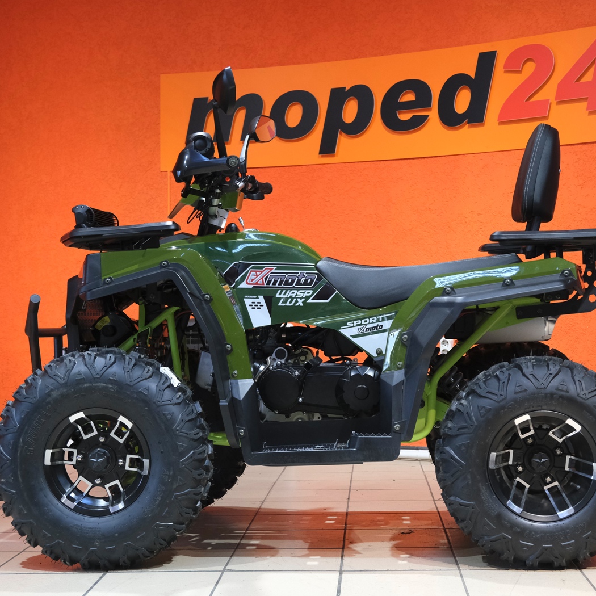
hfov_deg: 30.0
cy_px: 300
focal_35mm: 57
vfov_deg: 30.0
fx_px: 1110
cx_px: 327
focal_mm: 29.2
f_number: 4
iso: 2000
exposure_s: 1/100
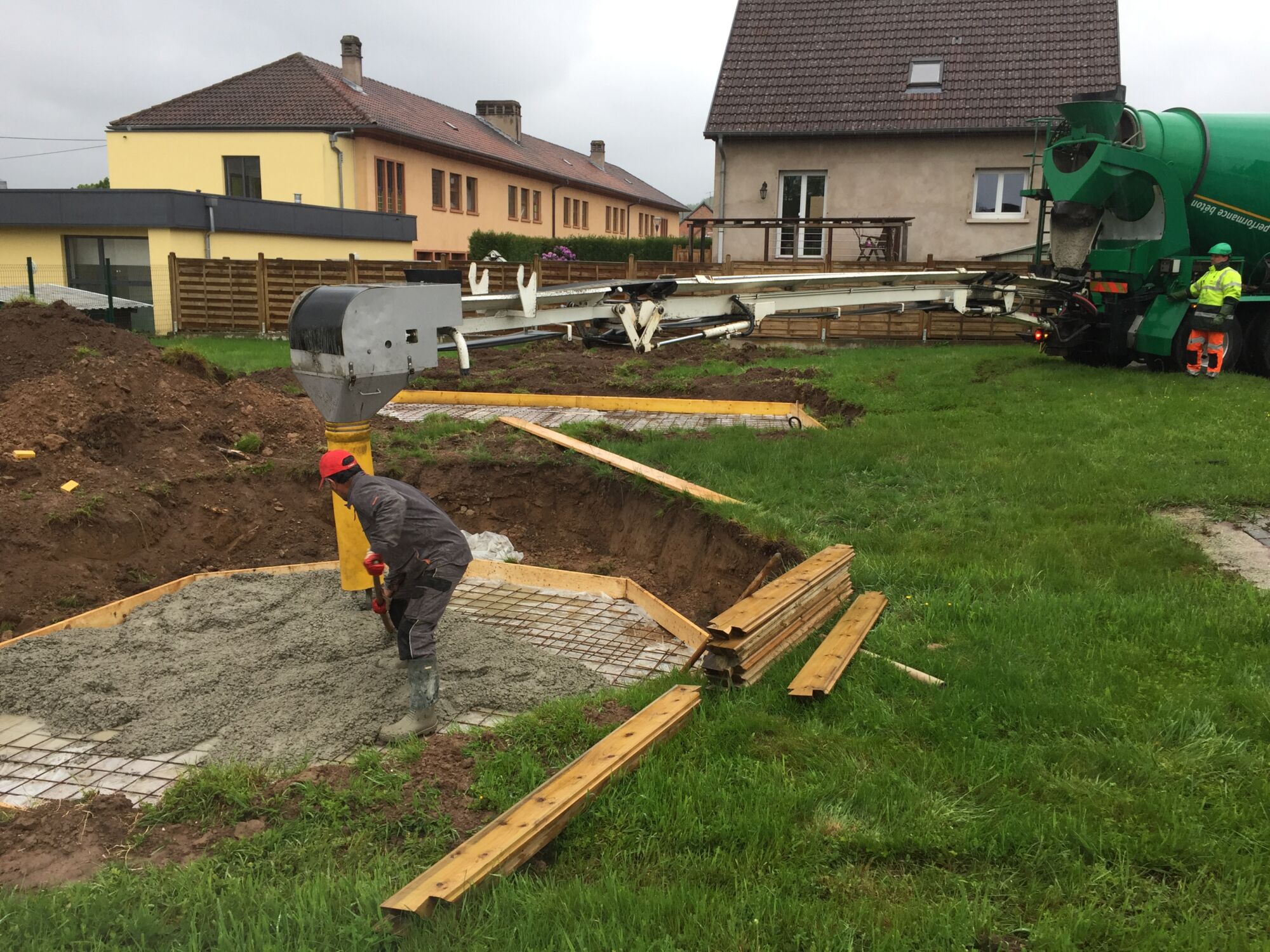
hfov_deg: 61.7
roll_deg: -1.7
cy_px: 476
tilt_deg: -9.6
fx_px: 1064
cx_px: 635
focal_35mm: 29
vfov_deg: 48.2
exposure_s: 1/100
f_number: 2.2
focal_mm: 4.15
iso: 40
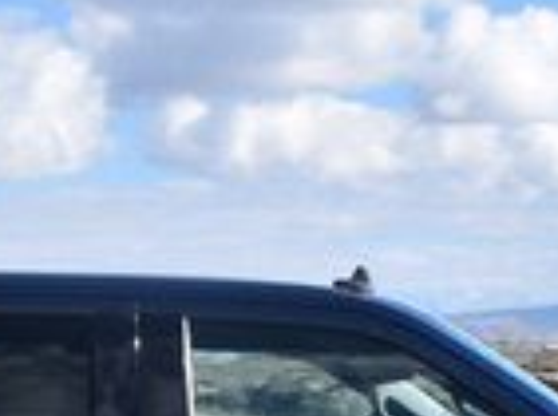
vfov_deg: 8.5
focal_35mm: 169
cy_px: 666
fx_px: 2717
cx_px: -32
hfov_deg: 11.6
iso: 100
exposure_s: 1/200
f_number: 10
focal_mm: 22
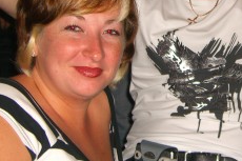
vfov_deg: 13.2
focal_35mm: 103
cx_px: 215
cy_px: 44
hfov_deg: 19.5
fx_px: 692
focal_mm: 7.9
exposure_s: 1/60
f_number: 2.8
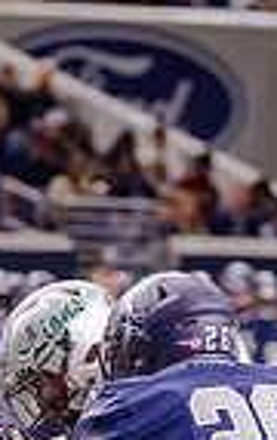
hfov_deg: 2.0
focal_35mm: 653
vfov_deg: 3.2
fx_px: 7848
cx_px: 64
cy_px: 481
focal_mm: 111
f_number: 2.8
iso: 3200
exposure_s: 1/1250
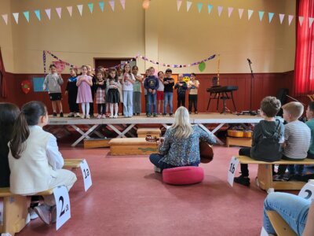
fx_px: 236
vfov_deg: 53.1
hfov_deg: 67.3
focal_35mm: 26
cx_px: 157
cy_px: 118
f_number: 1.8
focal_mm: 5.4
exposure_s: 1/100
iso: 320
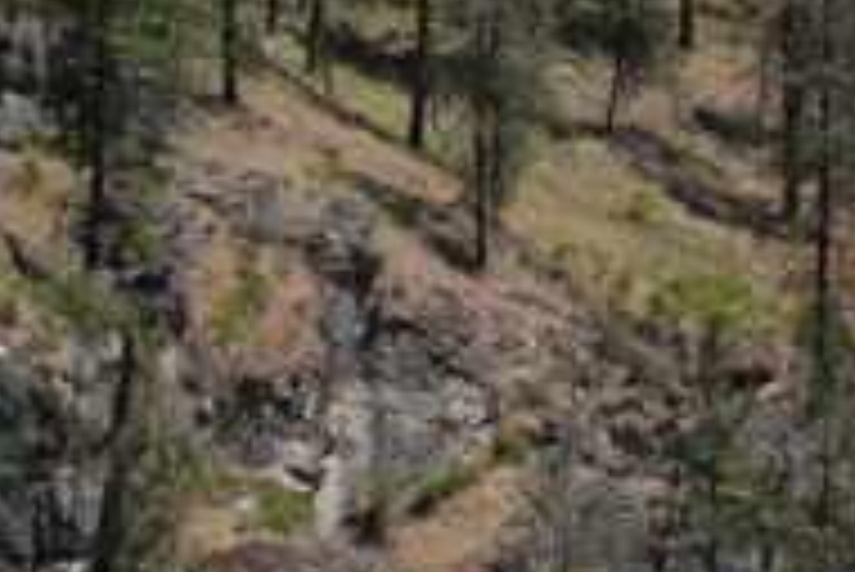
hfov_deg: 9.2
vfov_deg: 6.2
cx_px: 860
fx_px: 5255
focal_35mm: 221
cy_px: 254
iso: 200
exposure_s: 1/250
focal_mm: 35
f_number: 11
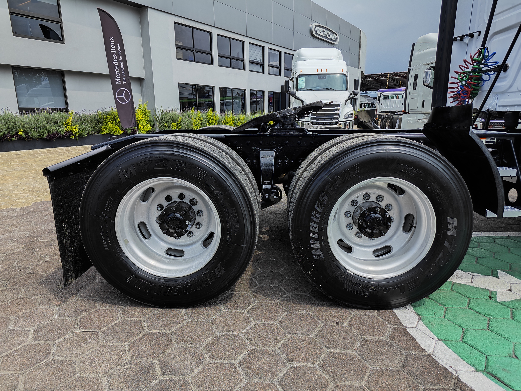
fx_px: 346
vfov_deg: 58.9
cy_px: 196
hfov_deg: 73.9
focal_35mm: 23
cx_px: 260
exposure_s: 1/448
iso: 50
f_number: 1.8
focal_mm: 5.43
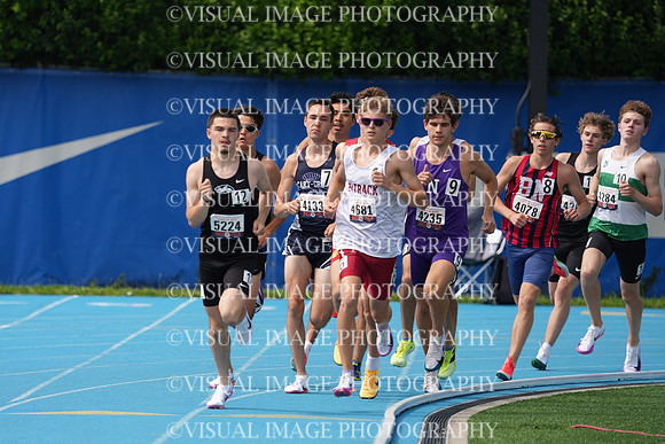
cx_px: 332
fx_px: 8277
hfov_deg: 4.6
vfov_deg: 3.1
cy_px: 222
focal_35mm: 448
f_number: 6.3
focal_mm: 448
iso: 500
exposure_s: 1/1250
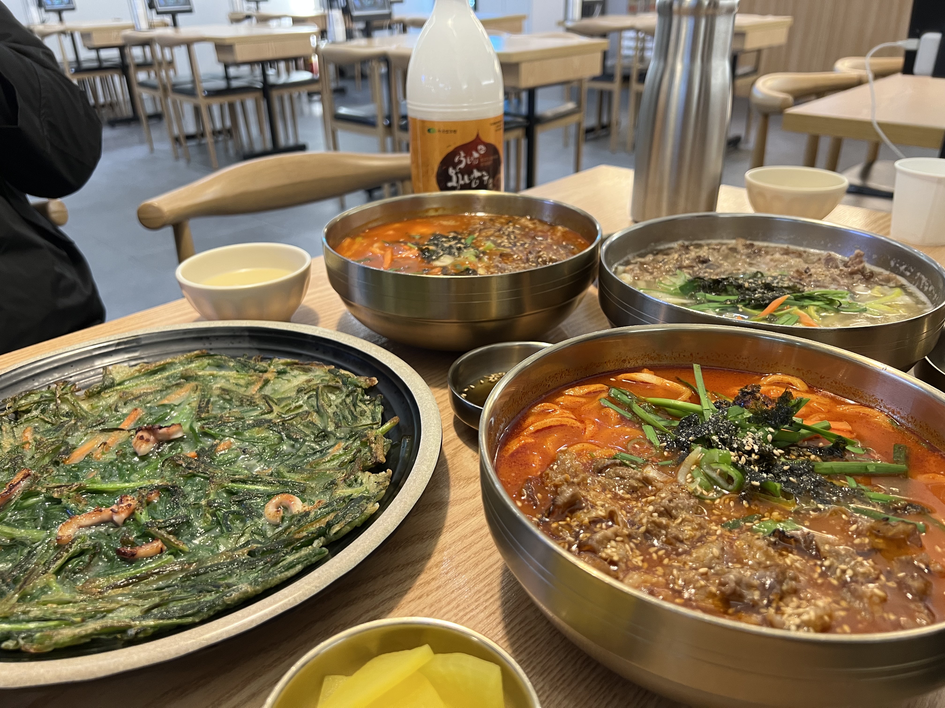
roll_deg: +1.7
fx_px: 710
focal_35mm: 26
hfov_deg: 67.3
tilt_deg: -27.9
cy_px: 354
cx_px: 472
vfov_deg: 53.1
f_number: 1.5
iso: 160
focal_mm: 5.7
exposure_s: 1/60
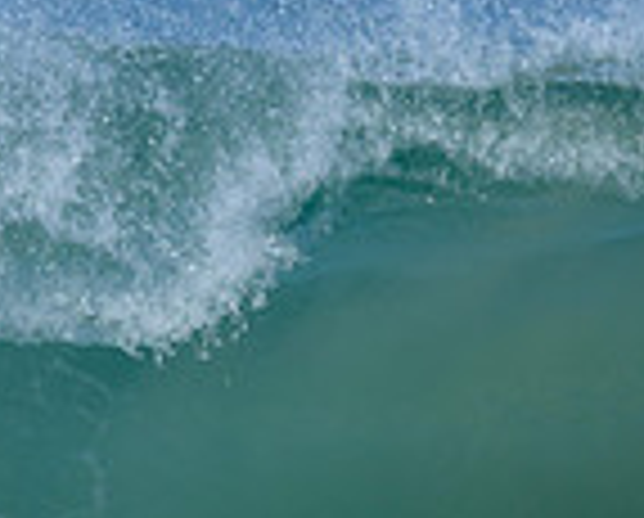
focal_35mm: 4182
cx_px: -300
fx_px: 79872
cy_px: 498
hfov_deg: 0.5
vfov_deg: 0.4
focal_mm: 800
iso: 280
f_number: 6.3
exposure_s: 1/2000
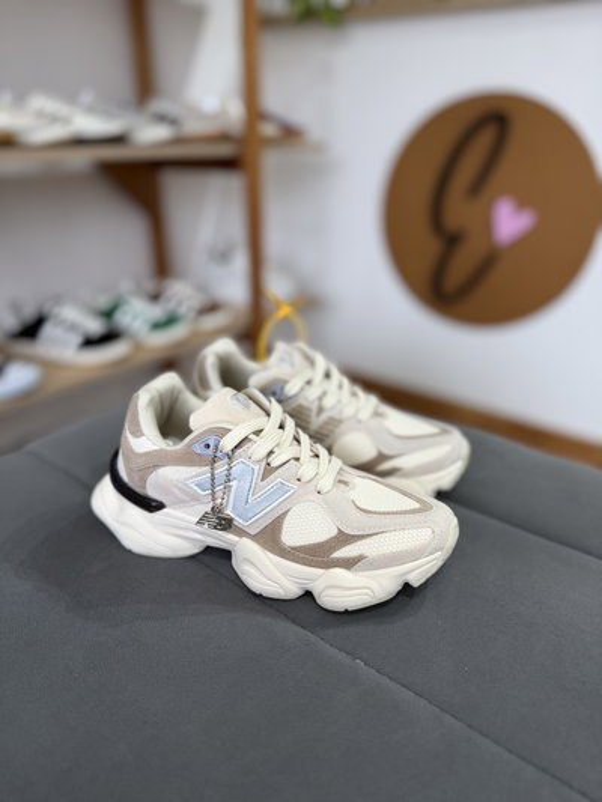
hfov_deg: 56.8
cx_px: 301
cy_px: 401
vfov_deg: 71.6
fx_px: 556
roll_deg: -1.9
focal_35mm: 24
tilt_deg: -25.2
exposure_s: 1/60
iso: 250
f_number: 1.78
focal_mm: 6.76
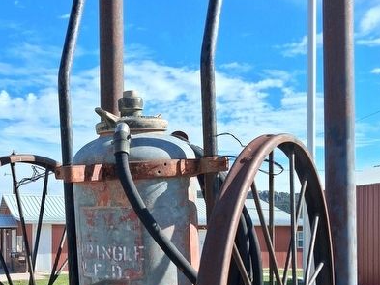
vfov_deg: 25.8
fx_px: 604
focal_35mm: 55
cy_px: 252
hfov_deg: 34.5
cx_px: 119
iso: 25
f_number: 1.8
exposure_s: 1/539
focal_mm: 4
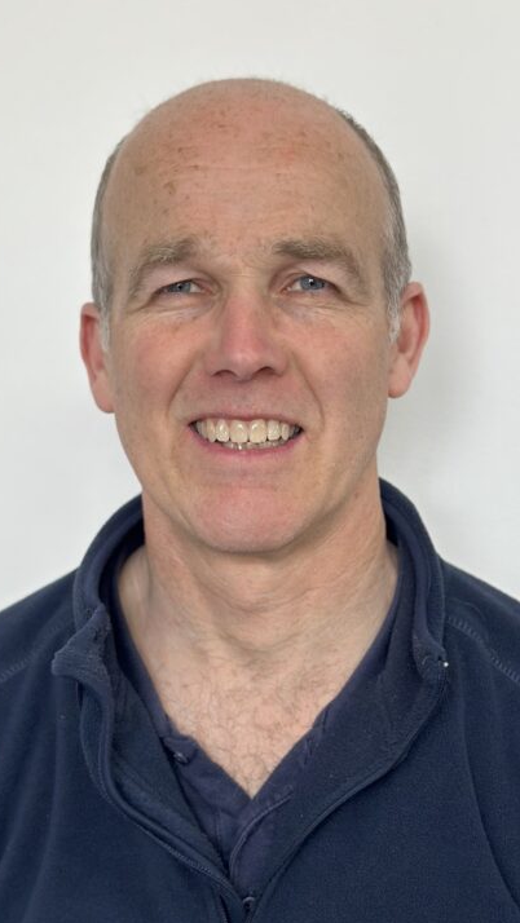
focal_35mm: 75
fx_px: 1837
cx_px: 252
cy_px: 618
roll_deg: +0.8
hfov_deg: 16.1
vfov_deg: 28.0
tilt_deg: -8.2
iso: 64
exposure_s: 1/171
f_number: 1.78
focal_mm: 6.86
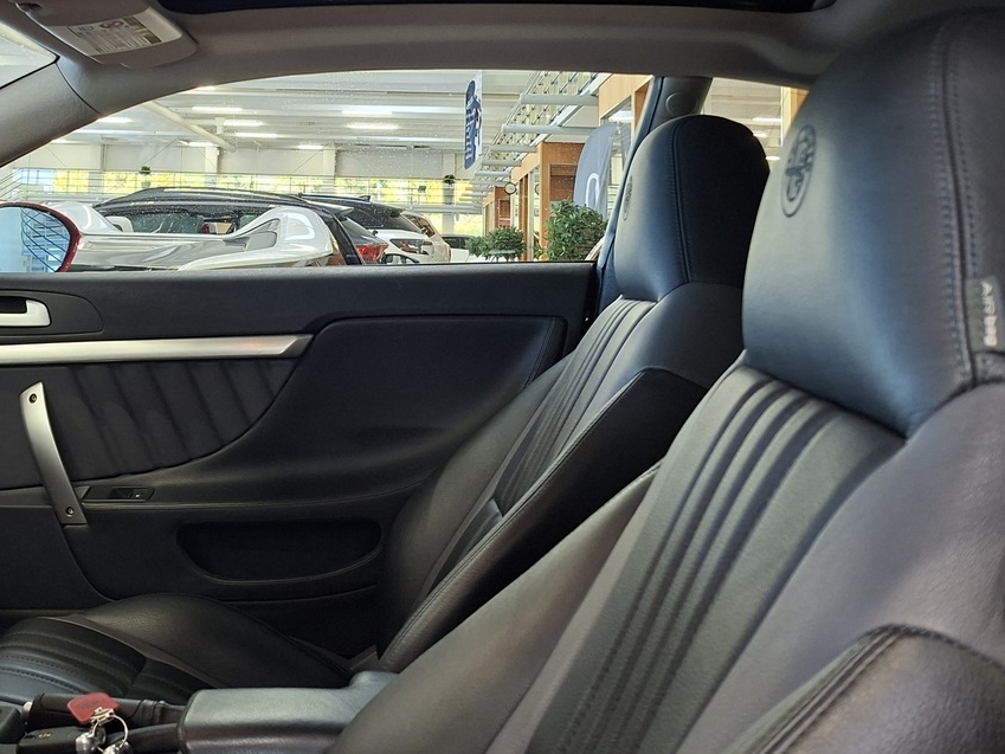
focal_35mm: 39
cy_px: 122
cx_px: 305
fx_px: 1132
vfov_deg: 35.3
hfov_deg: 46.8
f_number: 1.8
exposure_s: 1/50
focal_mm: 5.54
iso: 250
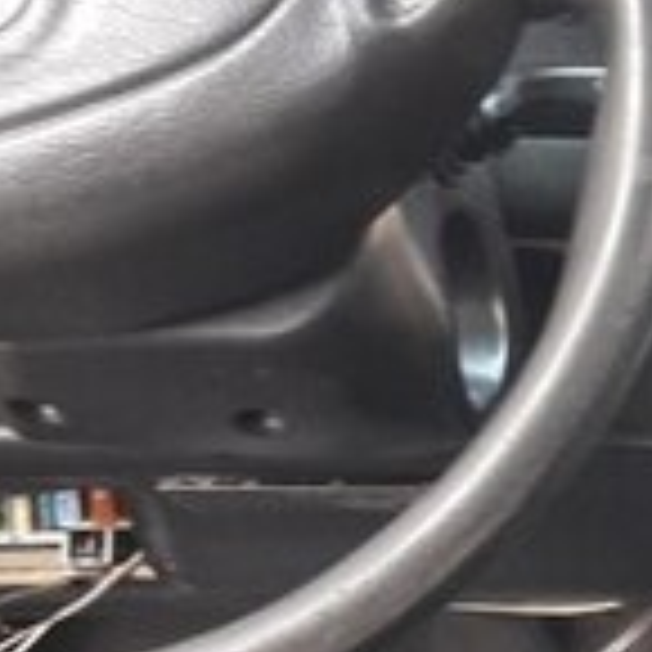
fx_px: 2408
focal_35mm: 113
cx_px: 1084
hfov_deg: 14.1
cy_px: 223
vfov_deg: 15.4
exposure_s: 1/33
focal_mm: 3.7
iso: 80
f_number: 1.9
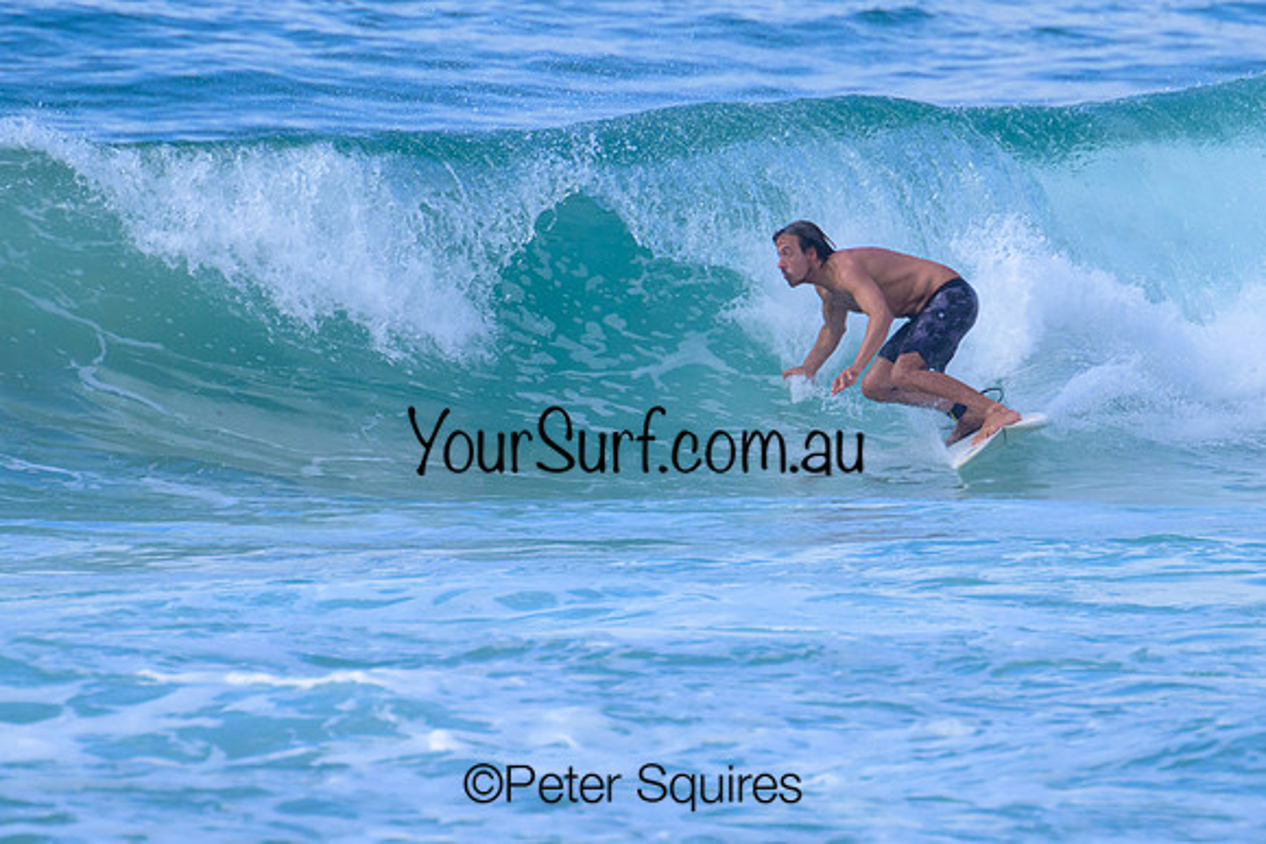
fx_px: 38487
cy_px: 512
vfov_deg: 1.3
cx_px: 708
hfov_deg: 1.9
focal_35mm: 1094
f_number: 11
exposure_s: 1/2000
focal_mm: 800
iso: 1100
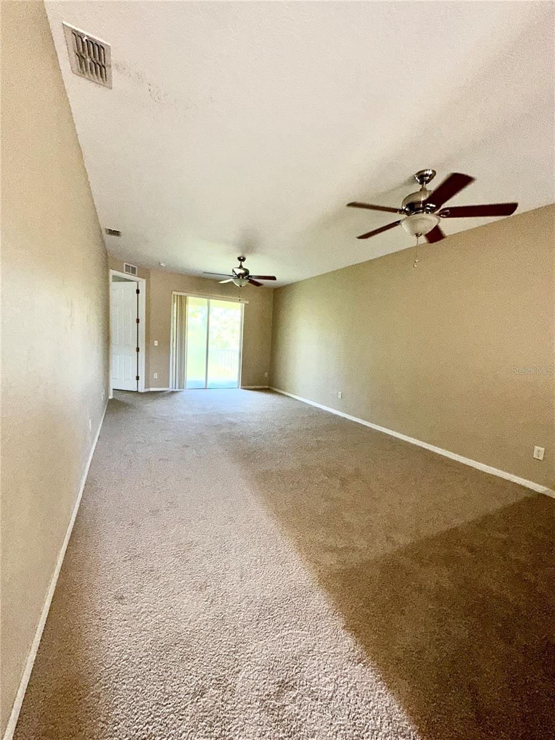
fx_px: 299
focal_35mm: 14
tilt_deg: -5.9
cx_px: 278
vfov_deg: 102.1
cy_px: 370
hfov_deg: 85.7
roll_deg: -2.8
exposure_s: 1/122
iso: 32
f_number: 2.2
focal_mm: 2.22
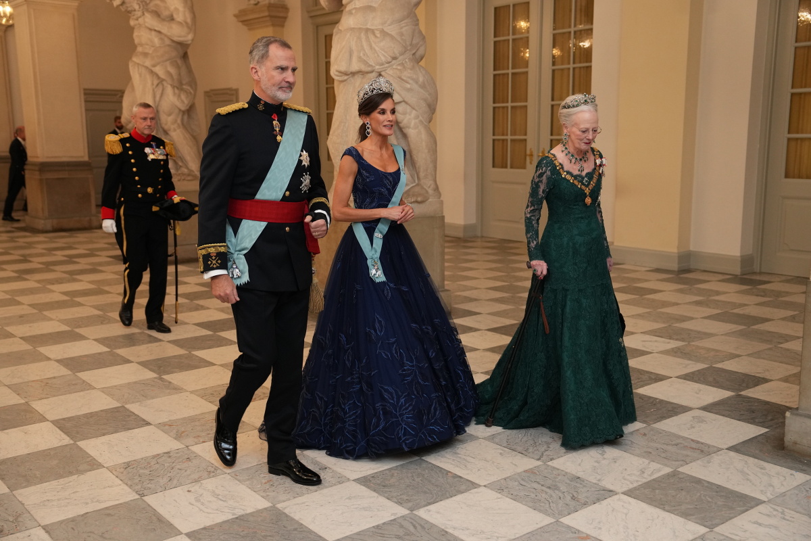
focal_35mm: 37
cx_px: 406
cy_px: 270
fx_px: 833
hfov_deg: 51.9
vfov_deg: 35.9
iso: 2000
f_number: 2.8
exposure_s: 1/200
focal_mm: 37
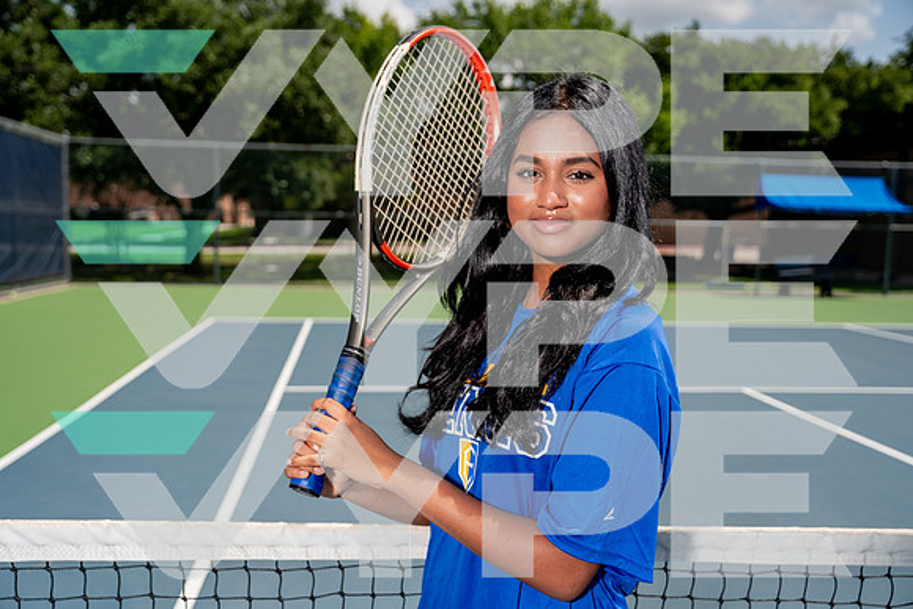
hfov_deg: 54.4
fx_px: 888
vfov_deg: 37.9
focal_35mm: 35
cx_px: 456
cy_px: 304
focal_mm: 35
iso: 100
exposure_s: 1/1600
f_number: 4
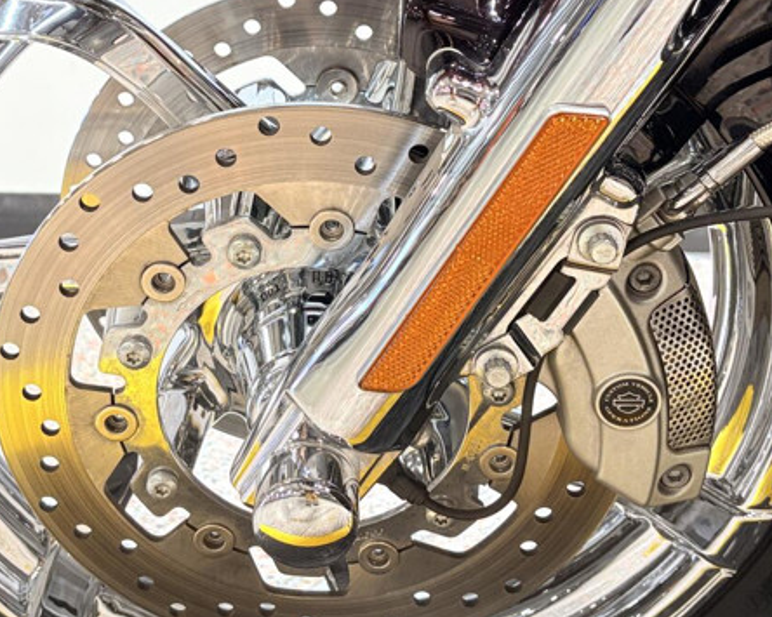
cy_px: 163
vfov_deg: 24.7
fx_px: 1393
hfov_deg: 30.8
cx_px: 279
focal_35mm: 61
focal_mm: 5.96
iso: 80
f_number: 1.6
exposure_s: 1/60
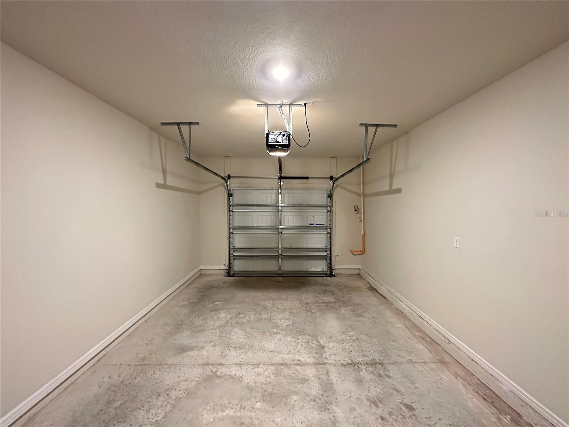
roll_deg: +0.2
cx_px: 284
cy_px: 214
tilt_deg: -1.0
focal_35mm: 14
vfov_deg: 85.7
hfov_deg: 102.1
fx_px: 230
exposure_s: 1/40
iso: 1250
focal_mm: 2.22
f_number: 2.2
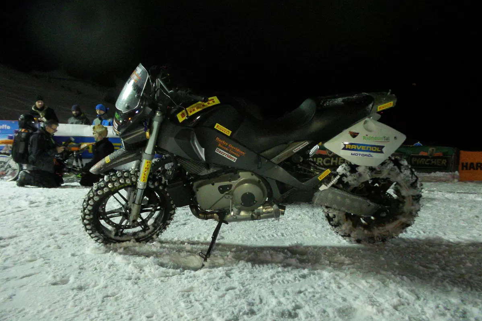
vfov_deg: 53.1
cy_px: 161
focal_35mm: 24
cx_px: 241
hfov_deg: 73.8
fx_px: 321
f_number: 2.8
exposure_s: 1/80
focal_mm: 4.1
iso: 1600
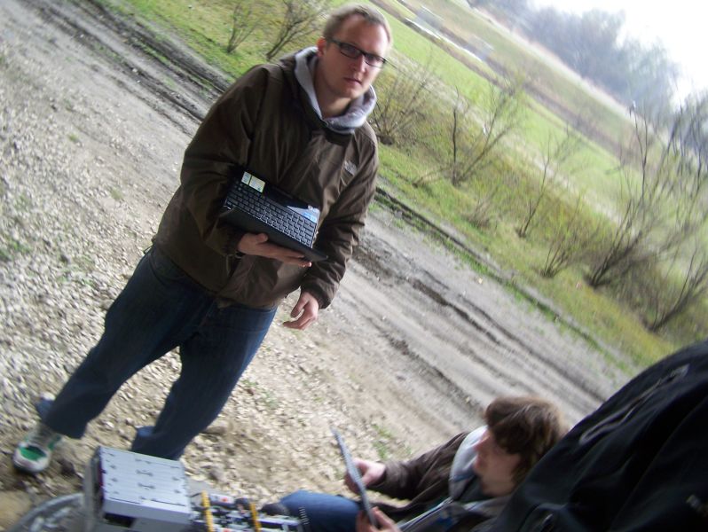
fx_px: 778
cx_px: 354
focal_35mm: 38
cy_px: 266
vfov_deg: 37.8
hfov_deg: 48.9
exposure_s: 1/160
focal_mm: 6.3
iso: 80
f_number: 2.8
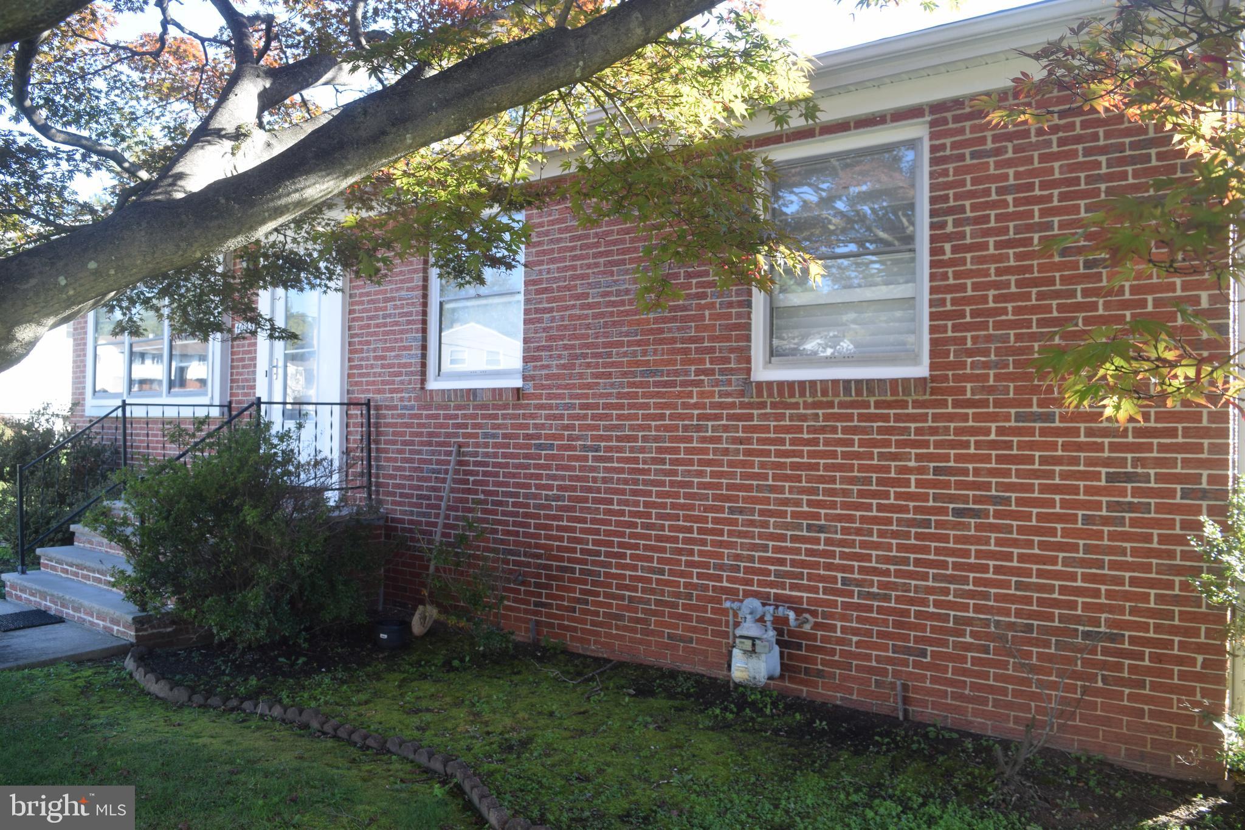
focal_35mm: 36
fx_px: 1245
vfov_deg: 36.9
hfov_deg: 53.1
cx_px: 622
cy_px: 415
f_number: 6.3
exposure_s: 1/160
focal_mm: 24
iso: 400
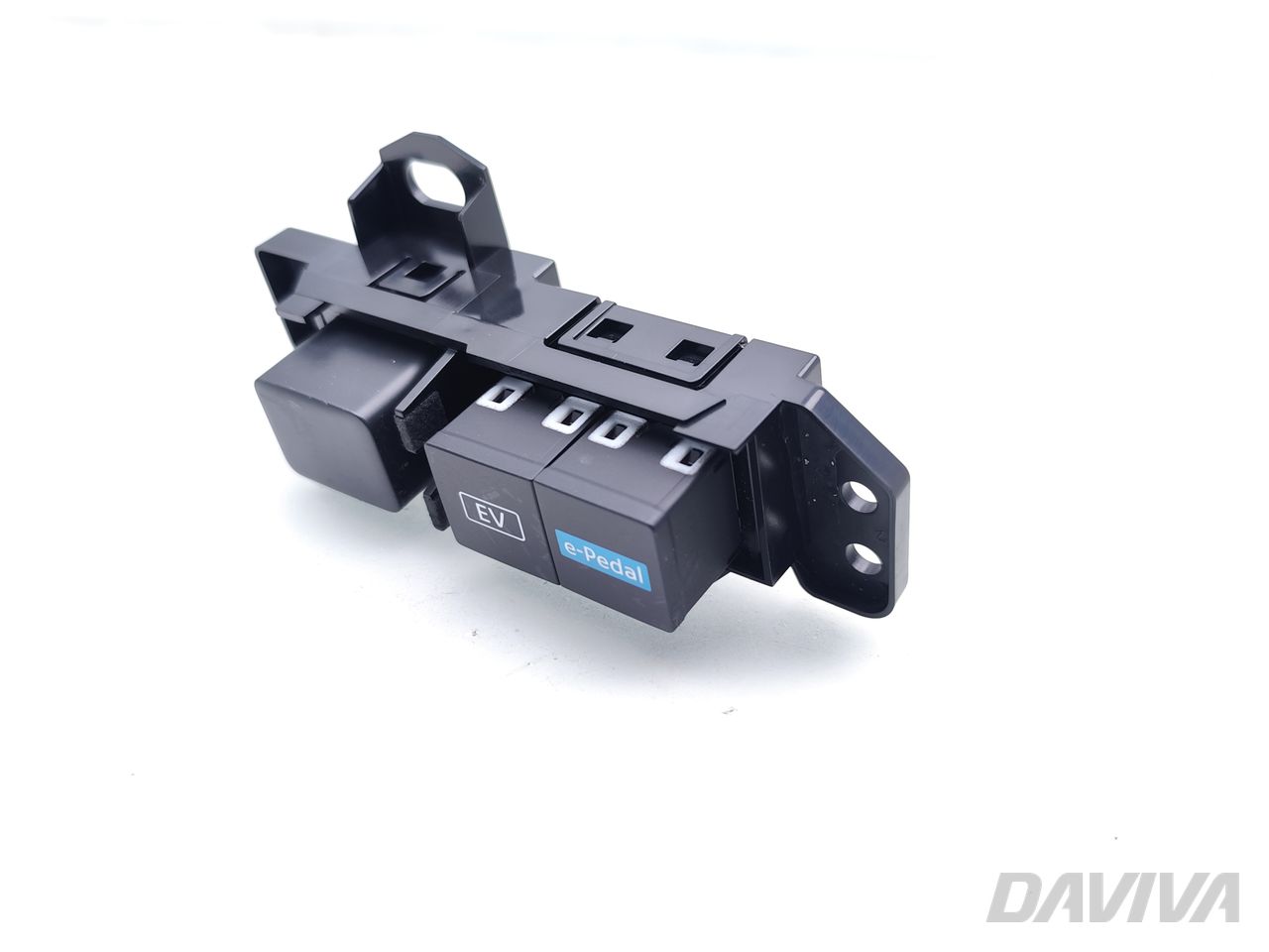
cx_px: 634
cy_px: 476
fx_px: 1100
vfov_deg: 46.8
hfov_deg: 60.0
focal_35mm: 30
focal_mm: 6.19
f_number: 1.65
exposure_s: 1/100
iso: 125
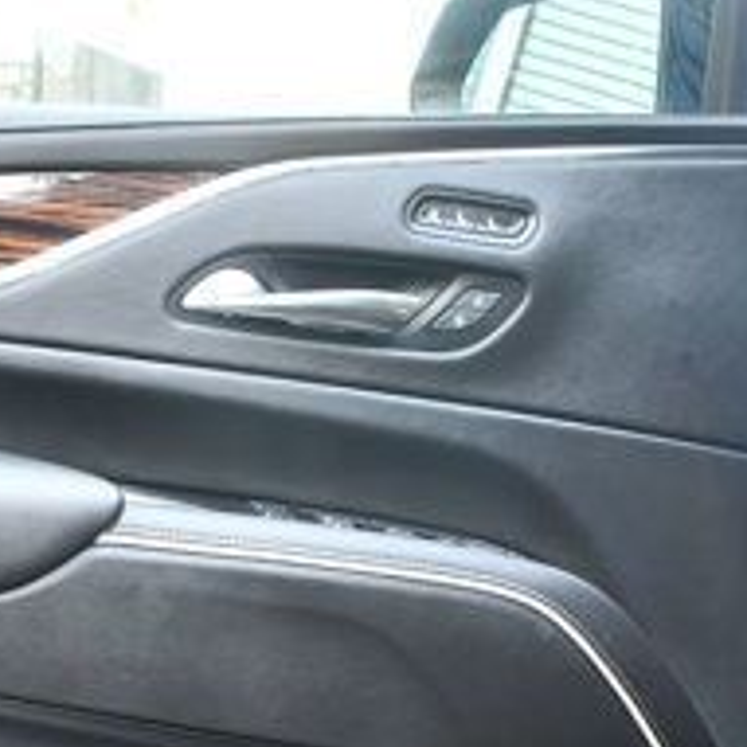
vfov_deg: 21.6
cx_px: 125
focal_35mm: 77
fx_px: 1880
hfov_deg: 22.1
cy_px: 769
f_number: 3.5
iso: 900
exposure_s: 1/125
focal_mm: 18
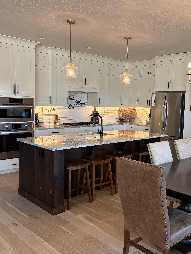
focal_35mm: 35
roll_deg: -0.7
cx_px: 122
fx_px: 257
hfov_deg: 40.4
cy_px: 126
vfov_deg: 52.6
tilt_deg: -6.2
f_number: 1.6
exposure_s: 1/60
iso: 80
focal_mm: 5.96
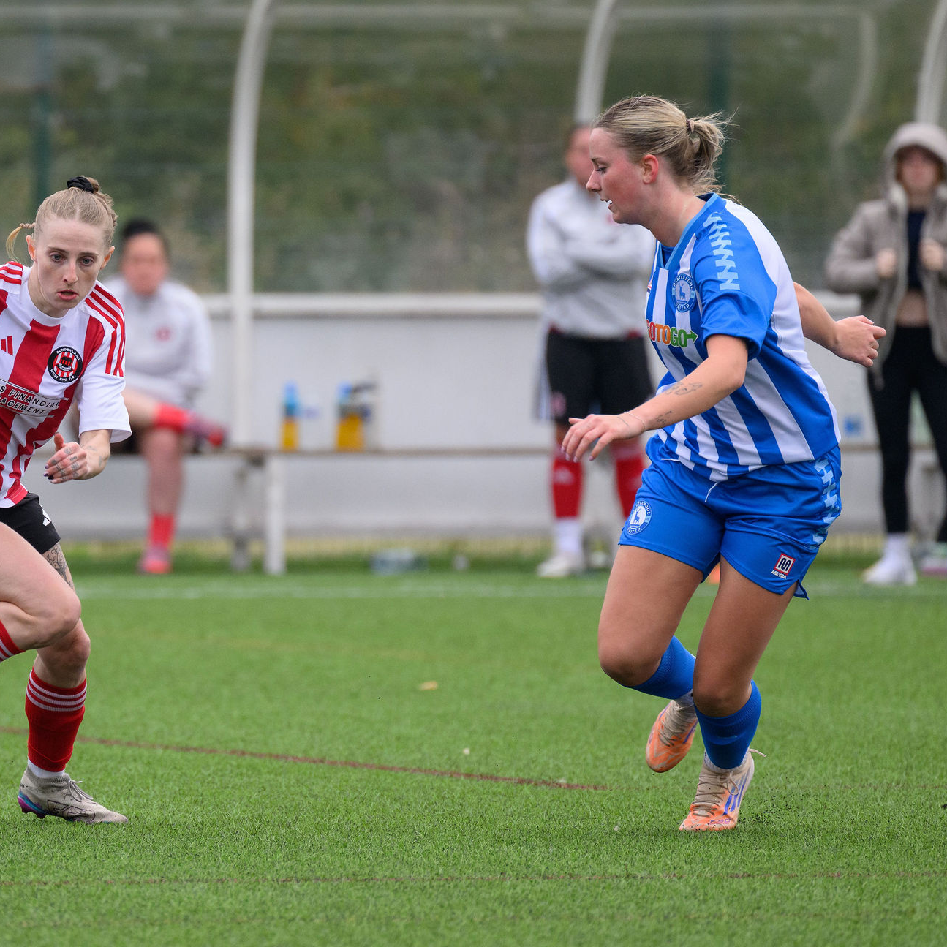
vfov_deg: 2.6
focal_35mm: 672
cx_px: 126
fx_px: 20799
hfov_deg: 2.6
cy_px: 428
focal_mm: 400
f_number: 5.6
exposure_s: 1/1250
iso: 1400
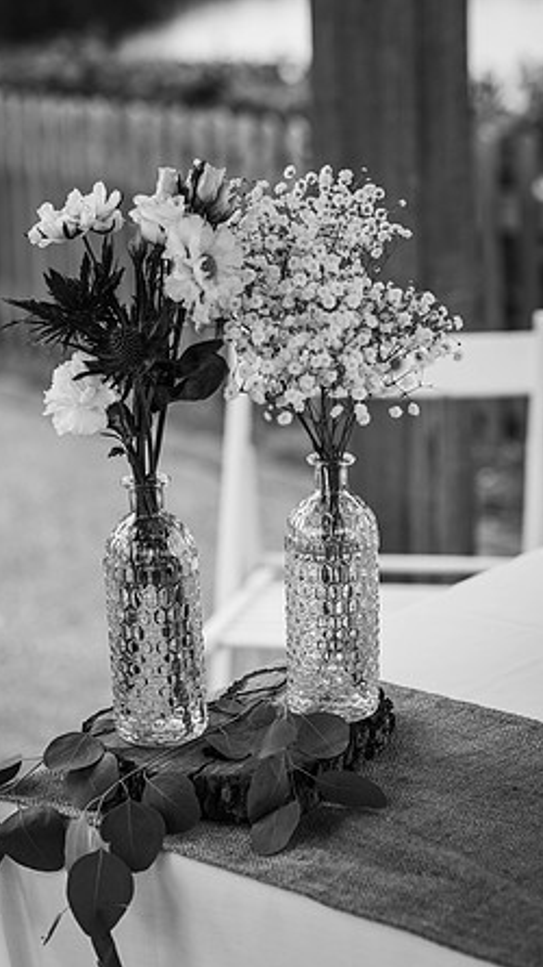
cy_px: 485
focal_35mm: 90
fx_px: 2306
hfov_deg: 13.4
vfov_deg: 23.7
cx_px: 225
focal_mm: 85
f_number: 4
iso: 100
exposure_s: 1/400
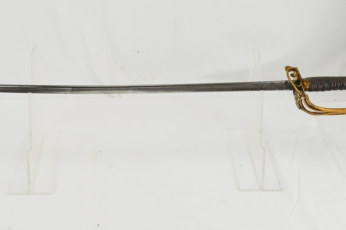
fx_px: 451
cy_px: 92
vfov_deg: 28.5
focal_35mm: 47
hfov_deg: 41.8
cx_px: 137
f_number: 6.3
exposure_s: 1/160
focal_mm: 18
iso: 200
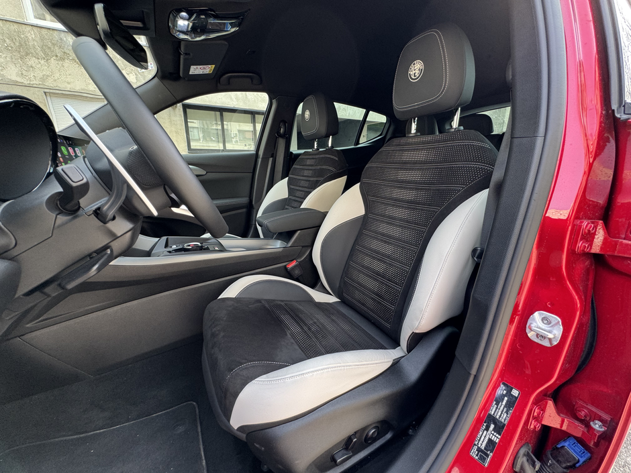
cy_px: 236
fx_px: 255
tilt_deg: -16.7
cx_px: 316
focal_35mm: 14
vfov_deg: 85.7
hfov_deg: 102.1
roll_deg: +0.8
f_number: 2.2
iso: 100
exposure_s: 1/99
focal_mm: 2.22
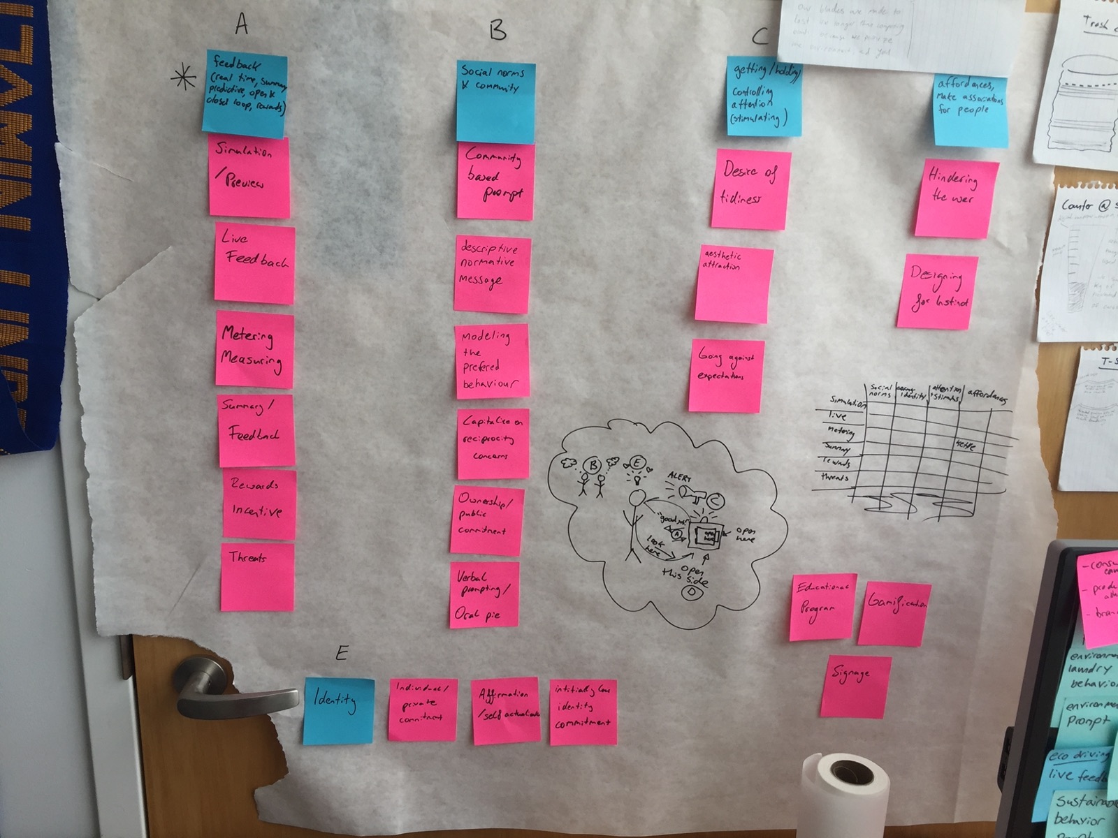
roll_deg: -1.5
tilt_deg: -14.9
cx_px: 559
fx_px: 937
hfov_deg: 61.7
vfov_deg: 48.2
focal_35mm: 29
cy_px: 419
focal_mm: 4.15
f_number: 2.2
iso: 32
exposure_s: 1/173
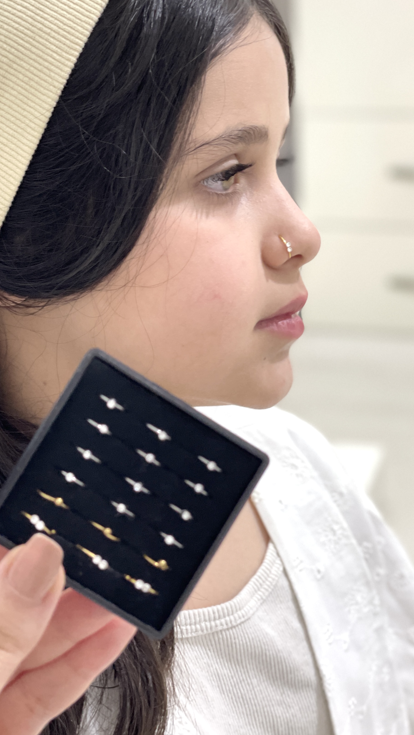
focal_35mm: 71
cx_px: 143
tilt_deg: -21.6
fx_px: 1385
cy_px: 334
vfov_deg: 29.7
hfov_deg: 17.0
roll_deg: +3.9
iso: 250
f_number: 2
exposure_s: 1/33
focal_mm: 6
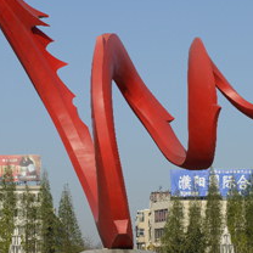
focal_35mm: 98
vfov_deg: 17.7
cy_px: 89
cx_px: 106
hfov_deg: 17.7
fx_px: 810
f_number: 8
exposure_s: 1/320
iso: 100
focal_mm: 40
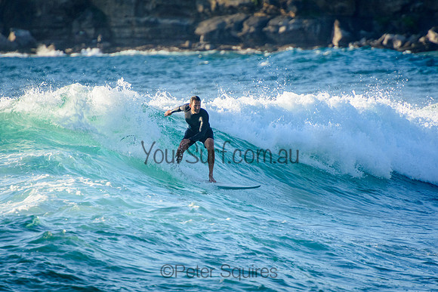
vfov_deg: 2.3
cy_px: 146
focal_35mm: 611
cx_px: 219
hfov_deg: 3.4
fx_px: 7429
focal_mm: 400
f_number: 5.6
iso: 720
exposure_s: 1/2000
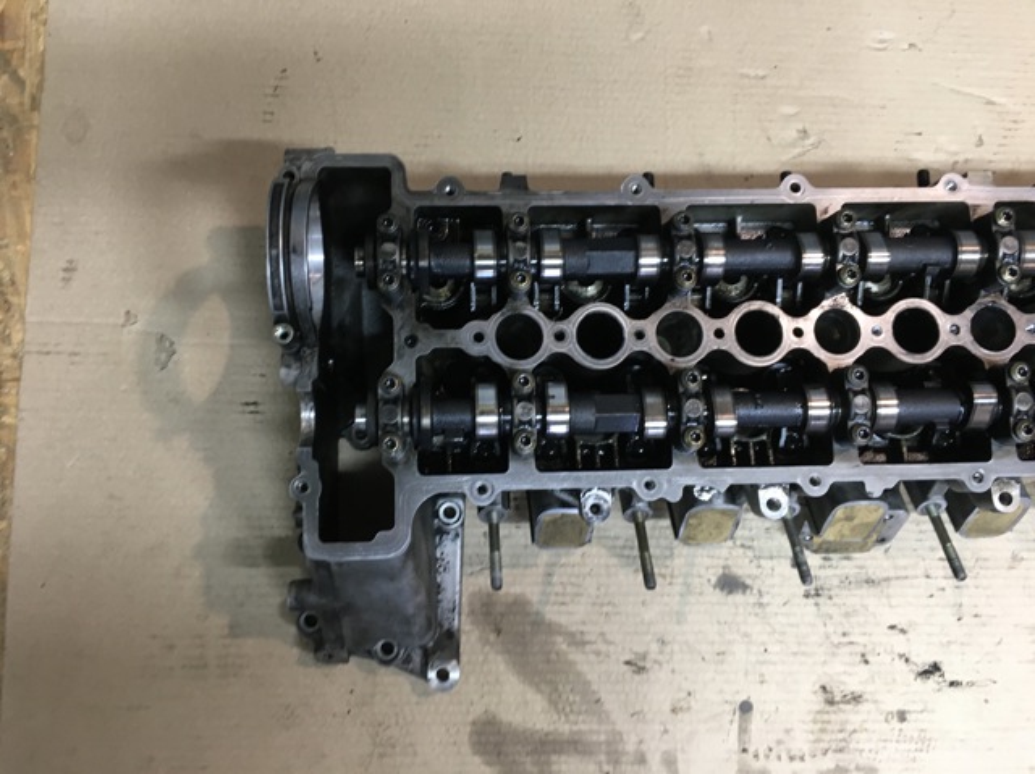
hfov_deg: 61.7
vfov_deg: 48.2
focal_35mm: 29
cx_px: 518
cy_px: 387
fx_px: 866
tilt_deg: -83.9
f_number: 2.2
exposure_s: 1/33
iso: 100
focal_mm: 4.15
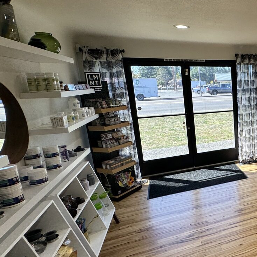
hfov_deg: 46.0
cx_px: 275
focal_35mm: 27
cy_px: 124
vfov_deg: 59.1
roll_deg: +1.0
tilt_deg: -10.4
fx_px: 227
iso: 100
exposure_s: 1/120
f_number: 2.2
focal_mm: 2.22
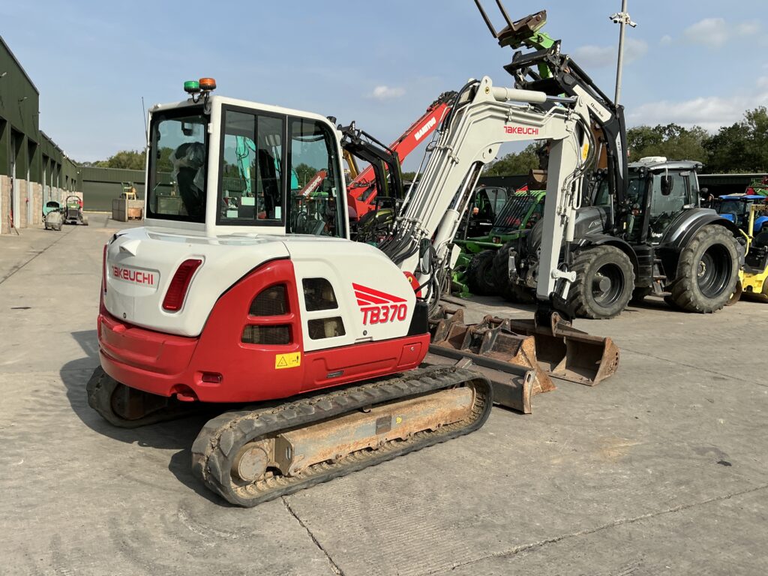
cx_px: 384
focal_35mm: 28
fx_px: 621
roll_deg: -4.4
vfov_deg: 49.7
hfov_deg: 63.4
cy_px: 288
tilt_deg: -4.7
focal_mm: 3
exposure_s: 1/2058
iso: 25
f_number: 1.8
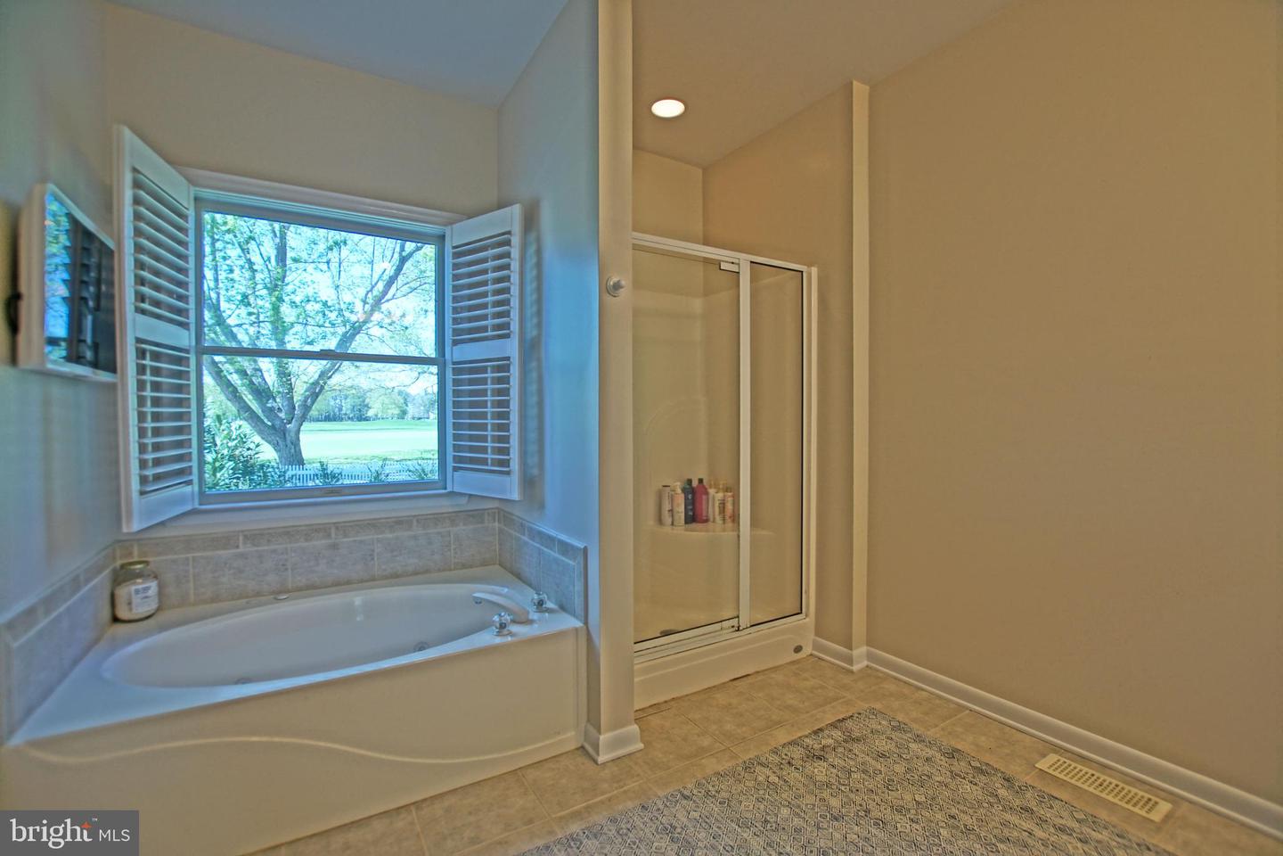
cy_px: 428
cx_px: 642
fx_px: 535
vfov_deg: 77.3
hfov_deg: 100.4
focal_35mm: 15
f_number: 3.5
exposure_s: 1/60
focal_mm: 10
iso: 160
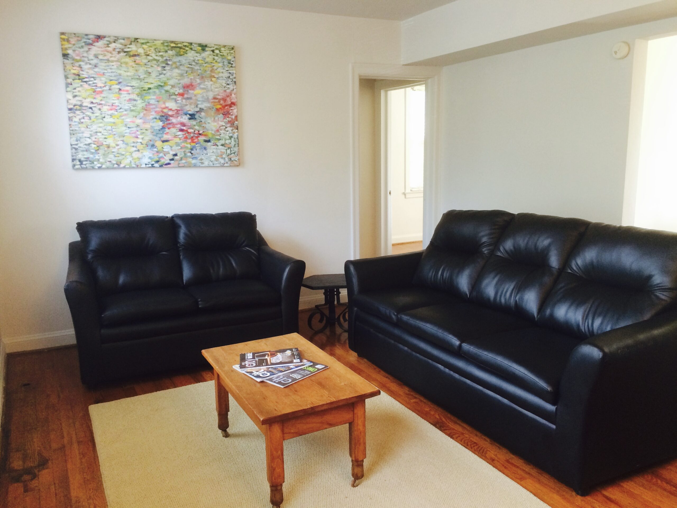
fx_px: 567
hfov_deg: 61.7
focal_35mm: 29
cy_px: 254
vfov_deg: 48.2
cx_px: 338
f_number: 2.2
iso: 125
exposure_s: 1/30
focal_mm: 4.15
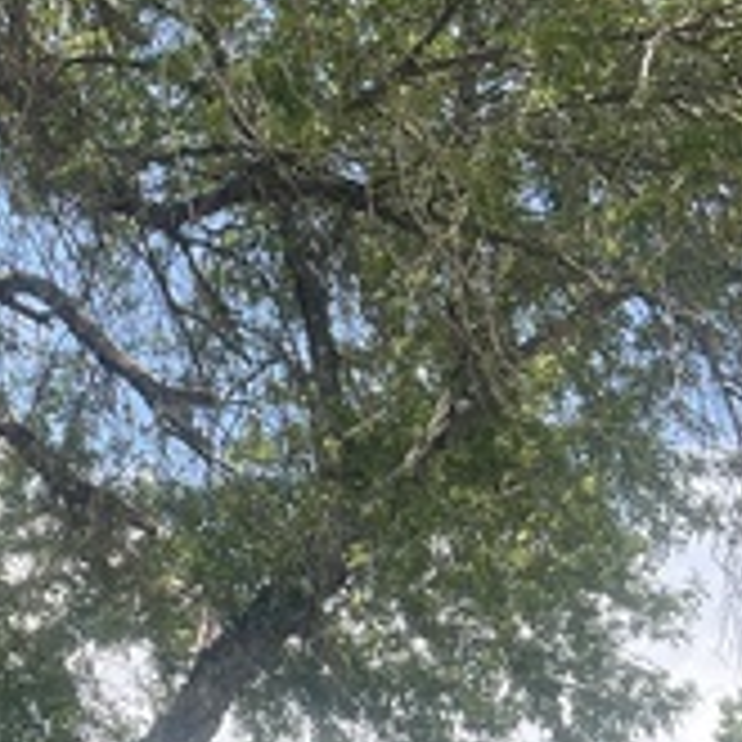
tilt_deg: +9.9
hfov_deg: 18.0
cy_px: 881
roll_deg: -1.4
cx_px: -270
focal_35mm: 89
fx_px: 2158
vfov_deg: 18.5
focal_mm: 5.7
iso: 50
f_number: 1.5
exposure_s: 1/1089
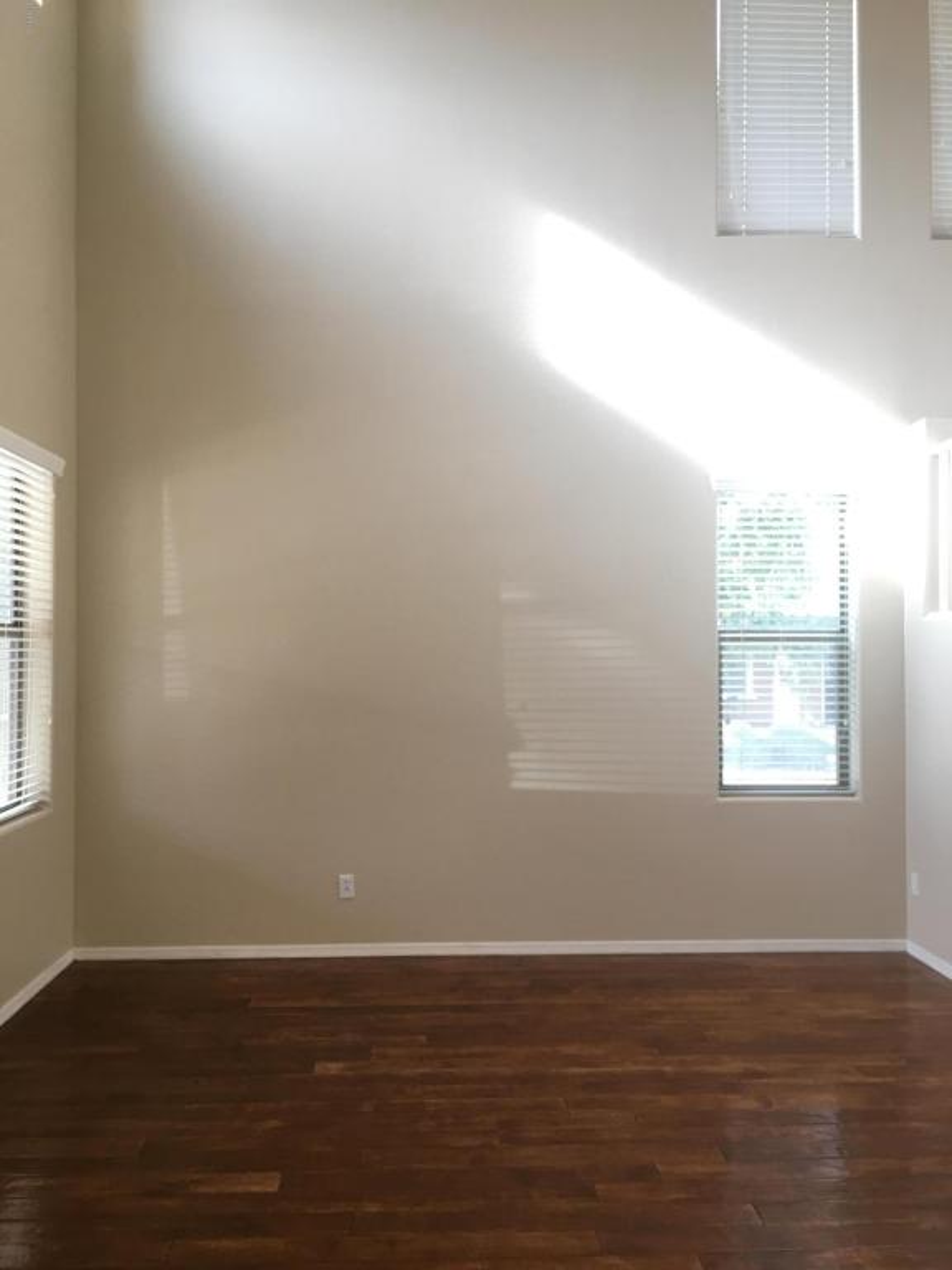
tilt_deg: +0.4
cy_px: 635
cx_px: 476
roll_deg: -0.6
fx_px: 1063
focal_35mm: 29
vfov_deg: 61.7
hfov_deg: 48.2
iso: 40
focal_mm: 4.15
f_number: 2.2
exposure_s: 1/30
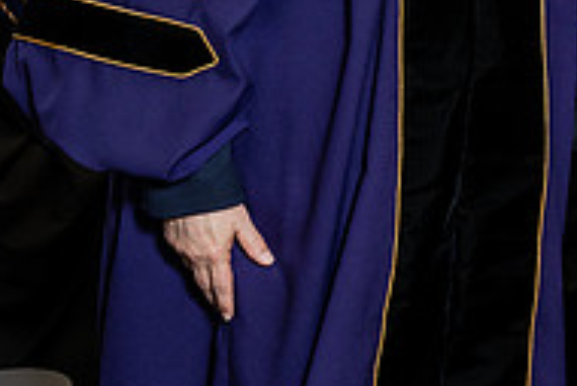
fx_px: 3432
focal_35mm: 214
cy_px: -175
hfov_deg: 9.6
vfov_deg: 6.4
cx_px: 556
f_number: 5
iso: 1250
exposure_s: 1/200
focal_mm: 70
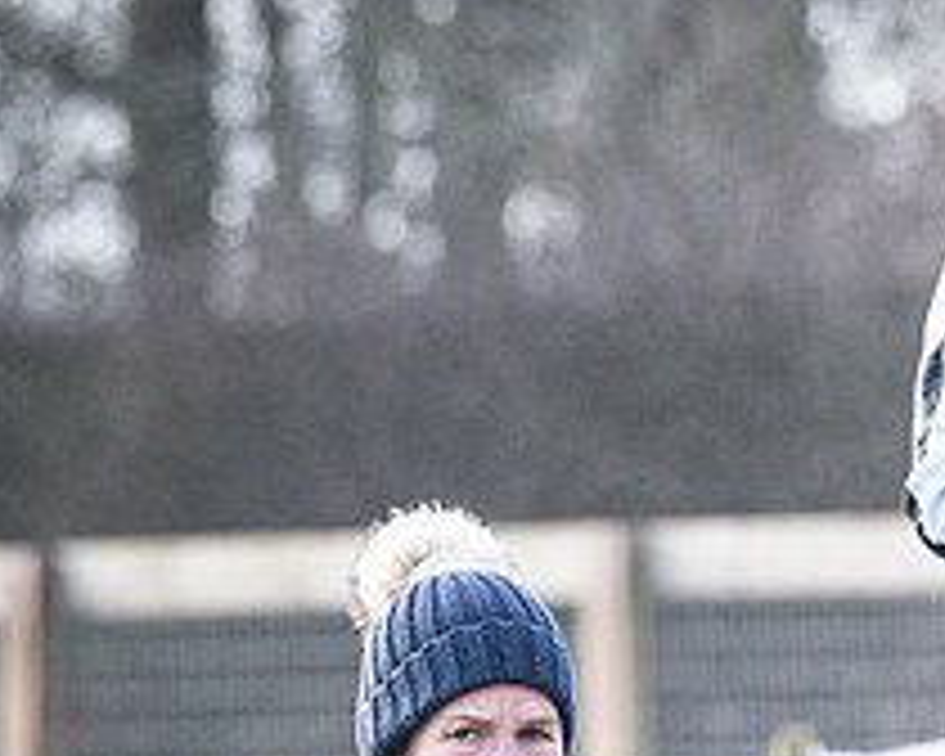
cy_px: 327
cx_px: 1308
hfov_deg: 1.6
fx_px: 34793
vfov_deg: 1.2
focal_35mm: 1244
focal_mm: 200
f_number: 5
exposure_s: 1/400
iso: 400
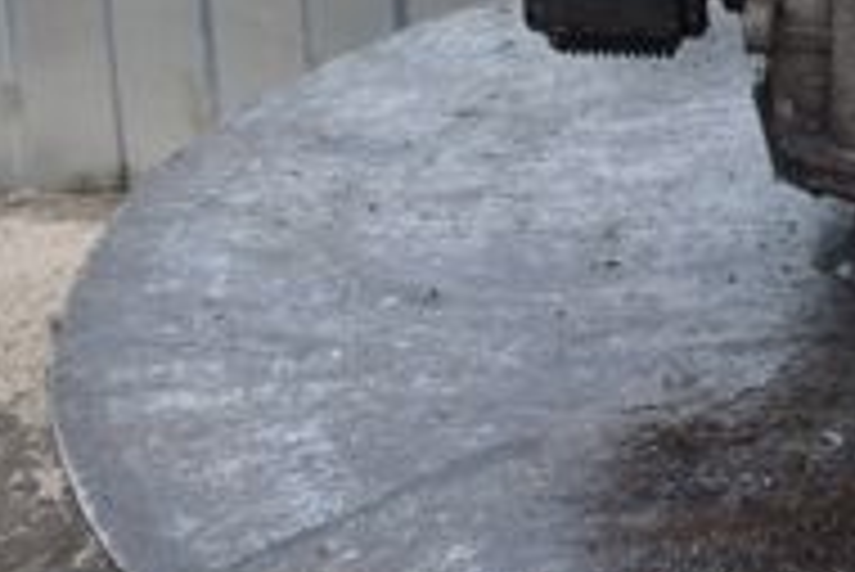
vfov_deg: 11.7
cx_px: 1125
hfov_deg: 17.3
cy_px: -347
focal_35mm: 111
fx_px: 2638
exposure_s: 1/200
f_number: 14
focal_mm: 22
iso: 800
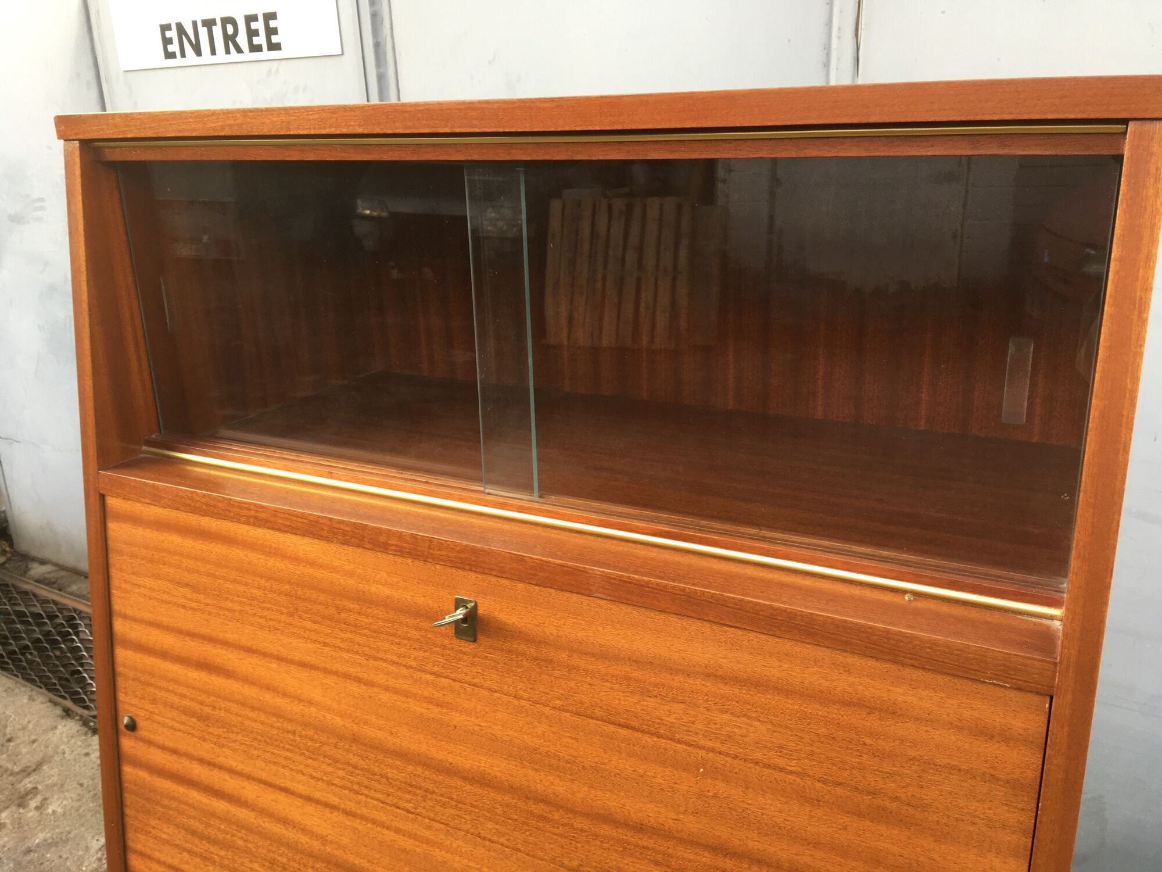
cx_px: 581
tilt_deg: -15.0
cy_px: 436
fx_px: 973
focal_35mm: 29
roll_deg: +0.4
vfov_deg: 48.2
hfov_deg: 61.7
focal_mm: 4.15
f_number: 2.2
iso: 32
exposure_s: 1/100
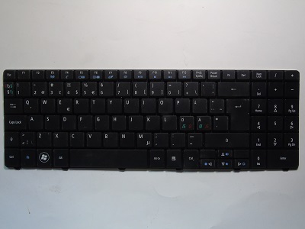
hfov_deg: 61.7
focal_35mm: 29
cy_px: 114
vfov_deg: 48.2
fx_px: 256
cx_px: 152
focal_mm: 5.2
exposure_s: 1/20
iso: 200
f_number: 5.7
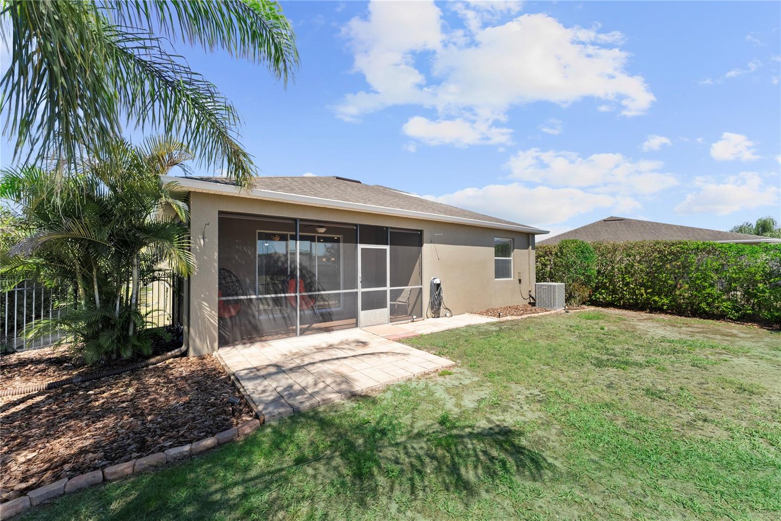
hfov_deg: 104.2
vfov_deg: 81.3
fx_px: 304
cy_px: 260
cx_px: 390
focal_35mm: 14
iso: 250
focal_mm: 14
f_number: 7.1
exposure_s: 1/200
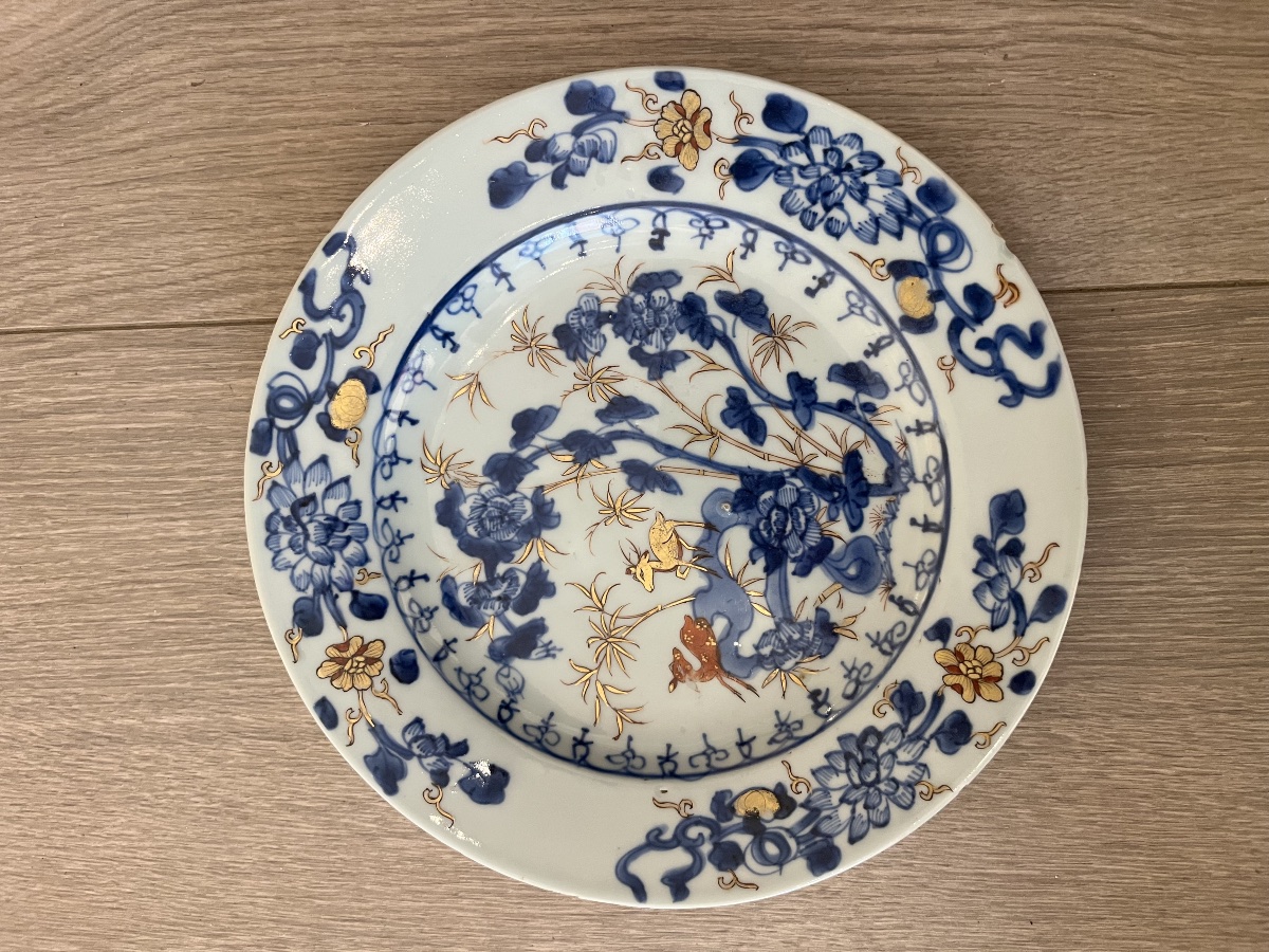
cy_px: 476
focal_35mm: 26
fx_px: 953
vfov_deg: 53.1
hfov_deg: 67.3
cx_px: 634
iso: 320
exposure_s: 1/50
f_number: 1.6
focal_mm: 5.1
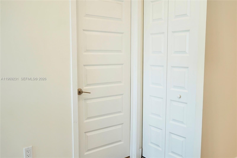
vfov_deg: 42.3
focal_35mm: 31
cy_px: 79
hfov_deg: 60.3
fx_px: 204
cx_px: 118
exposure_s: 1/60
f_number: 4
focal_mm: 21
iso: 640
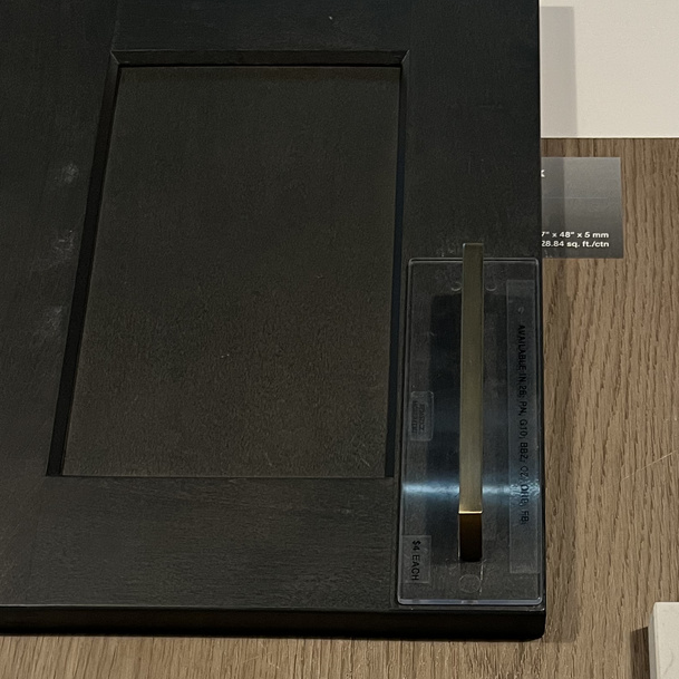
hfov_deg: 29.3
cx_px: 455
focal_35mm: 58
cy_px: 793
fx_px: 1287
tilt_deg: -68.0
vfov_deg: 26.6
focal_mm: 5.1
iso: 160
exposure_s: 1/60
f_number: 1.6
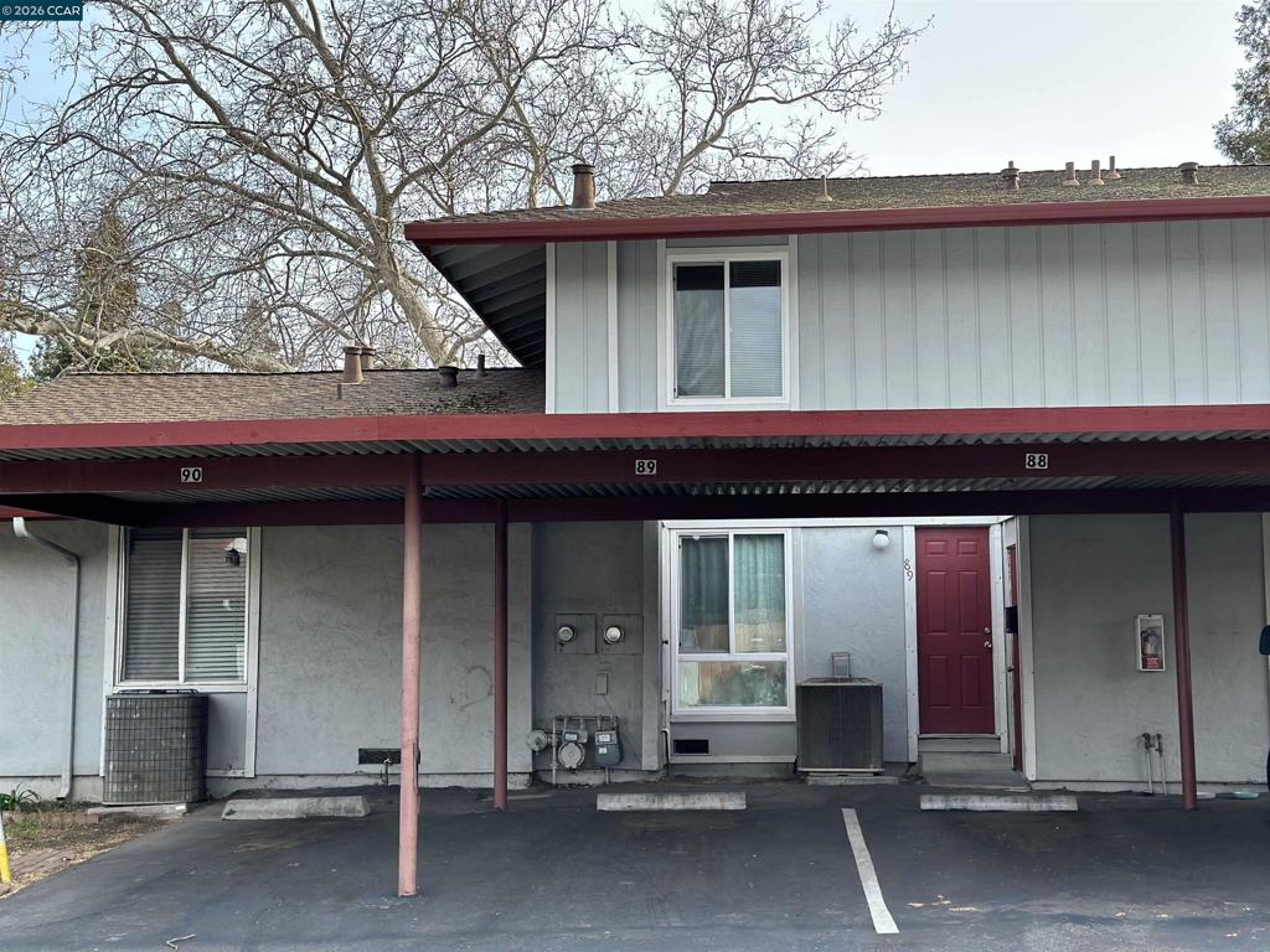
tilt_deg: +6.0
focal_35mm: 48
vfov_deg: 30.3
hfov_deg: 39.7
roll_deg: -0.1
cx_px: 635
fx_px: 1761
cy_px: 476
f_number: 1.78
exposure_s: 1/1095
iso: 80
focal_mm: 6.86
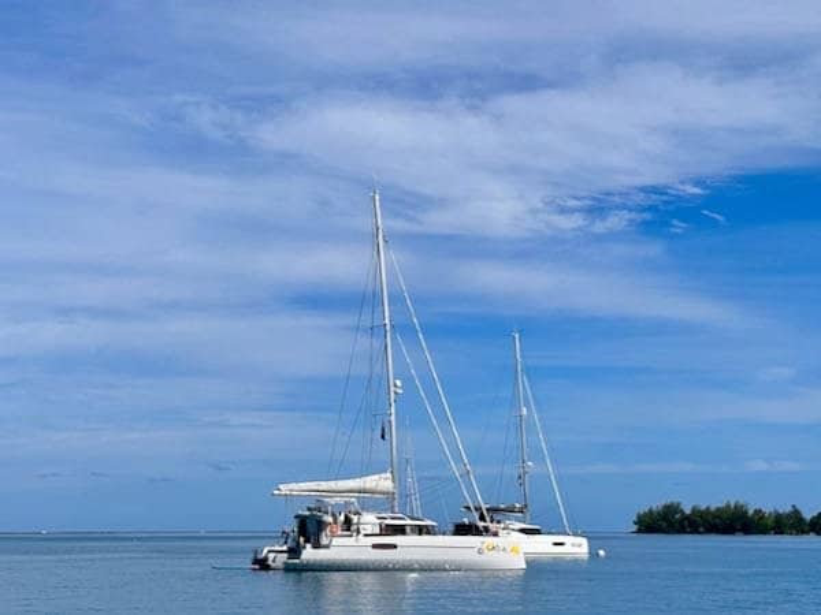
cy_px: 308
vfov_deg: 30.3
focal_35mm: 48
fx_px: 1138
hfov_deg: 39.7
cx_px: 410
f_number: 1.78
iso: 64
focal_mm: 6.86
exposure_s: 1/10870
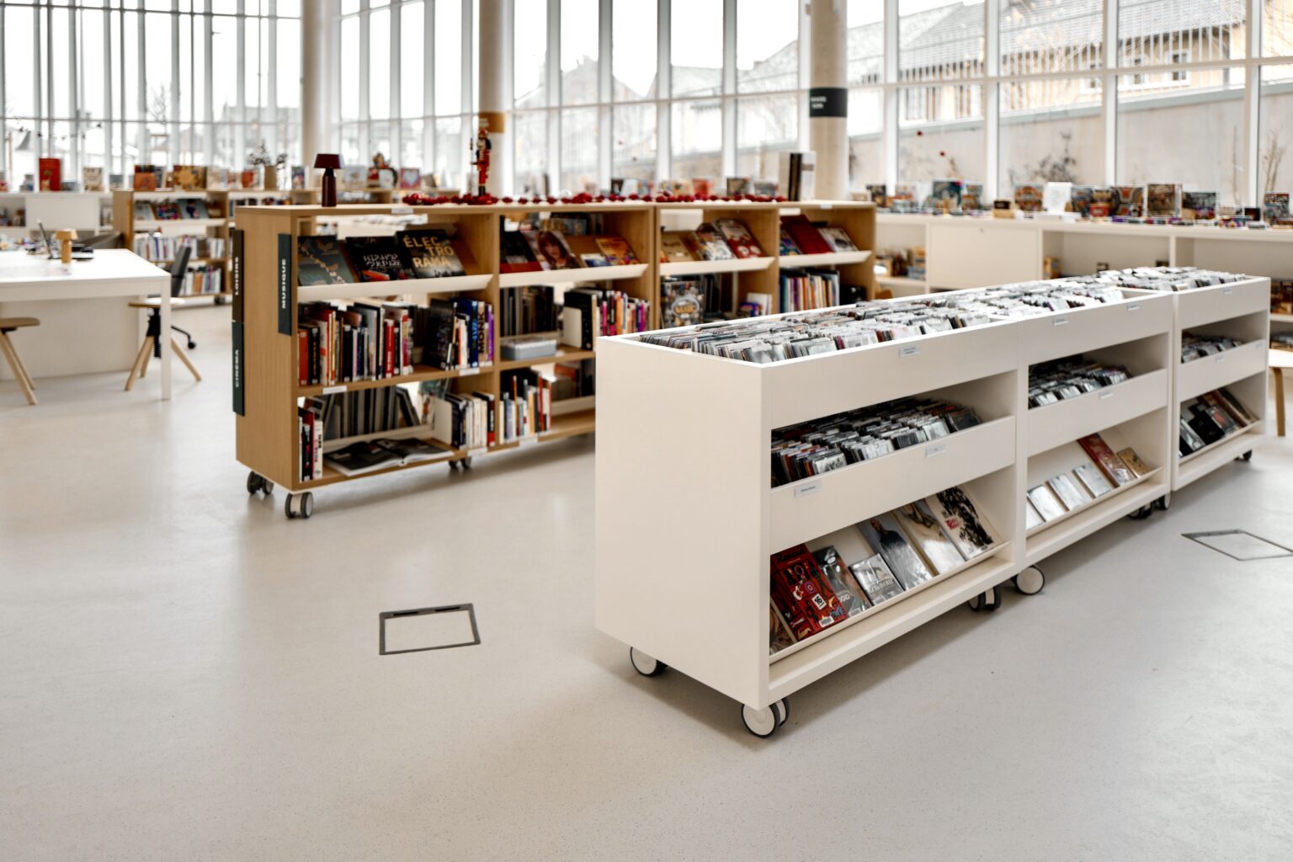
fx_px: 1006
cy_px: 431
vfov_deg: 46.4
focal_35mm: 28
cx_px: 646
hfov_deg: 65.5
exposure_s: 1/320
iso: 100
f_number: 1.7
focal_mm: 28
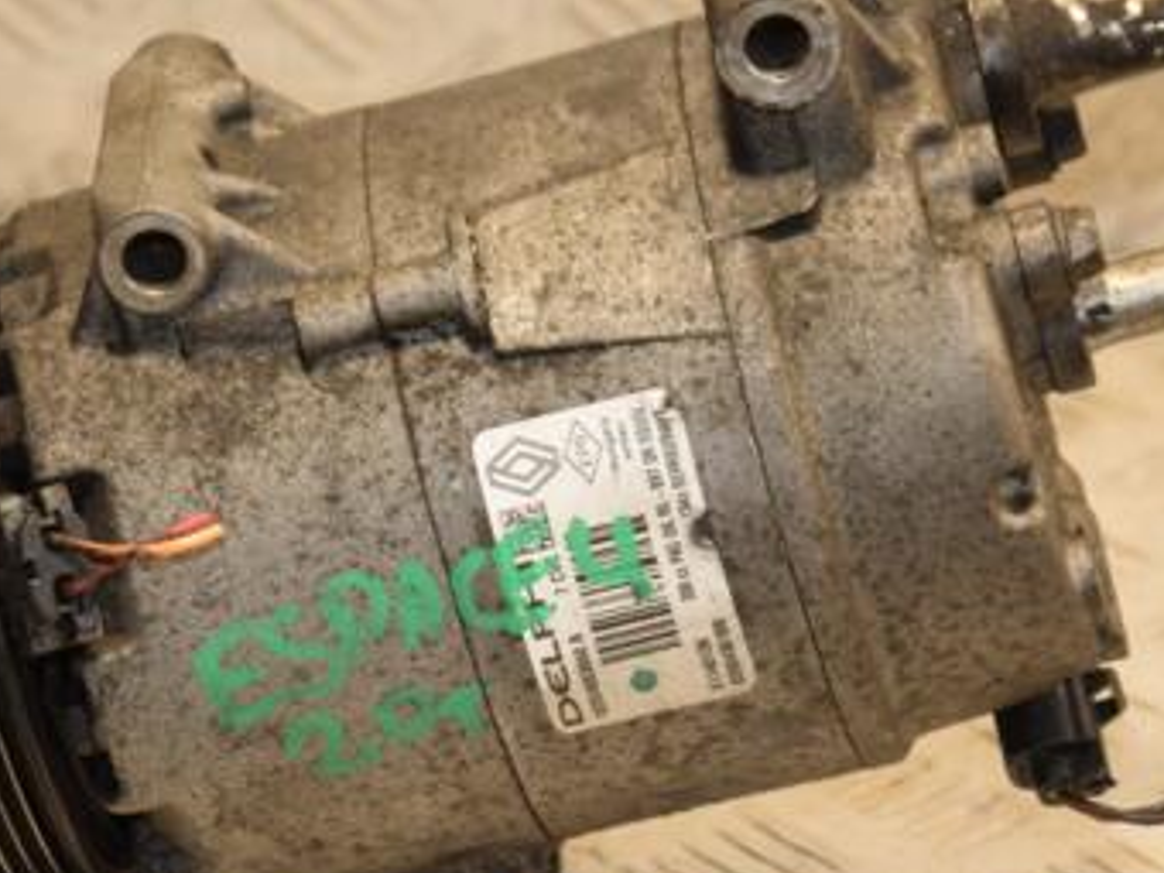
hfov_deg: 8.6
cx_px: 479
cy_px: 514
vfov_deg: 6.5
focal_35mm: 229
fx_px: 7700
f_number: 5.6
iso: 800
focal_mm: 90
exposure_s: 1/100
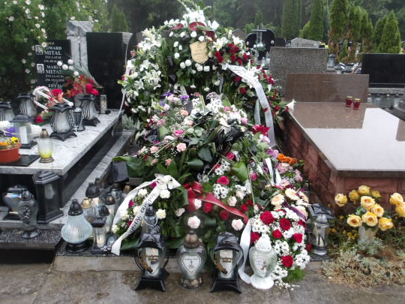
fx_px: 374
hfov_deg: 56.8
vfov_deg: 44.1
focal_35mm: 32
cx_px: 209
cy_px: 134
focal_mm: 4.9
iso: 100
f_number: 3
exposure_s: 1/123
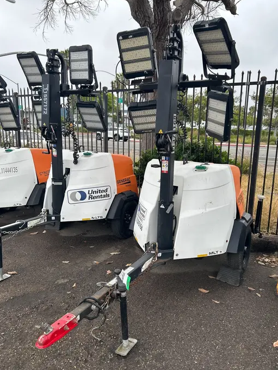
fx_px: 300
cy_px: 187
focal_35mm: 28
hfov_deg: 49.8
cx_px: 141
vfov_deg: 63.4
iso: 50
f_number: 1.5
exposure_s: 1/687
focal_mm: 5.7
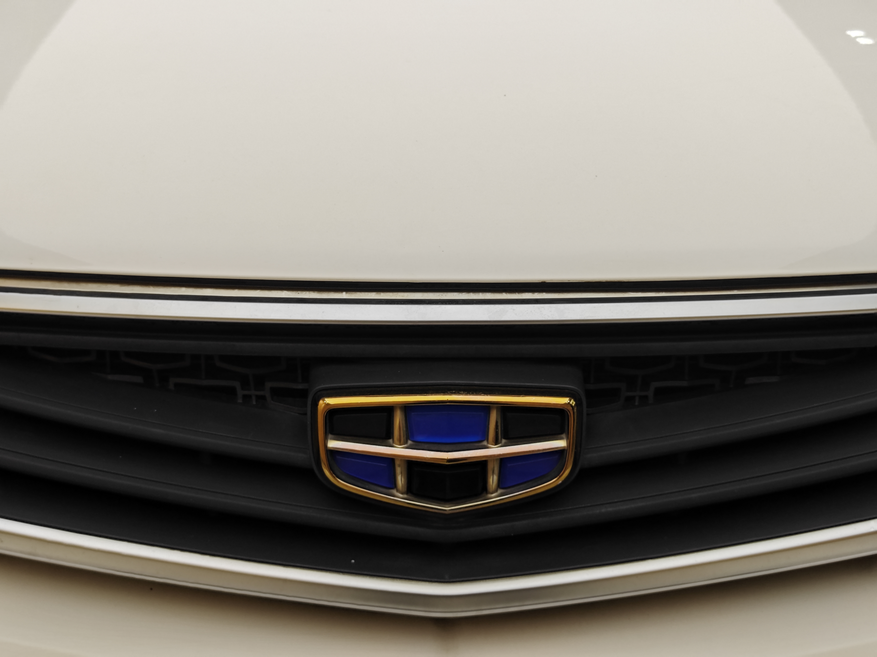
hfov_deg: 41.2
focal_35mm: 46
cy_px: 328
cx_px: 438
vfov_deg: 31.5
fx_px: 1165
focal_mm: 8.7
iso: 80
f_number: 1.9
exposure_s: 1/100
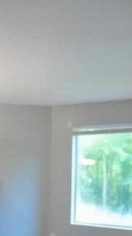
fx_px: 337
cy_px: 161
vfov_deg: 38.0
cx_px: 7
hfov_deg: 21.6
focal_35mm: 54
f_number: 2.8
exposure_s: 1/160
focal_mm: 17
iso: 2000
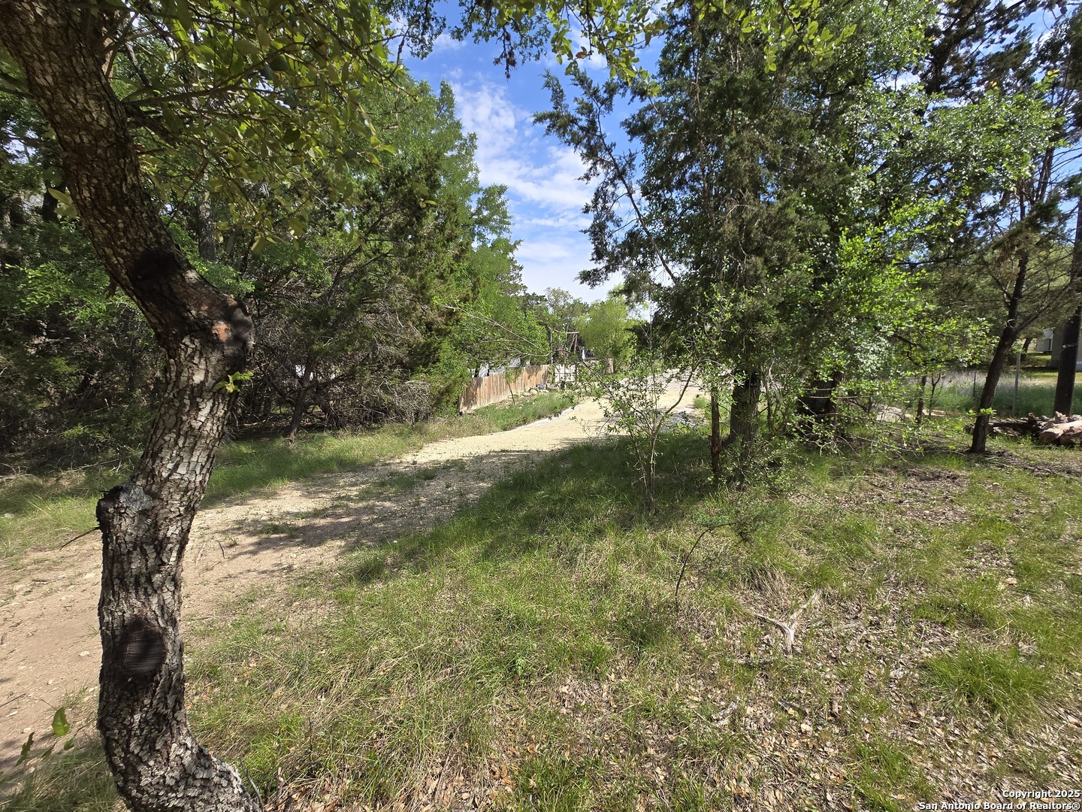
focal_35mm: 13
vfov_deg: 89.9
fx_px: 406
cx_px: 541
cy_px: 406
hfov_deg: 106.2
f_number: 2.2
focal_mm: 1.7
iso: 25
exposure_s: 1/864
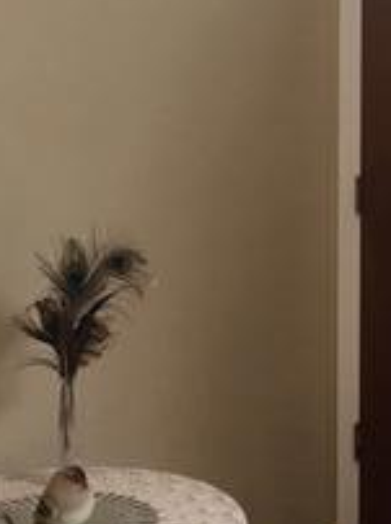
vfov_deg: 21.3
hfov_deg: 15.9
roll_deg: -0.8
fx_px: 1389
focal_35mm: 92
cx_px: 316
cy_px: 228
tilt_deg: -6.0
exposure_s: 1/30
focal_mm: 4.15
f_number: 2.2
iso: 64
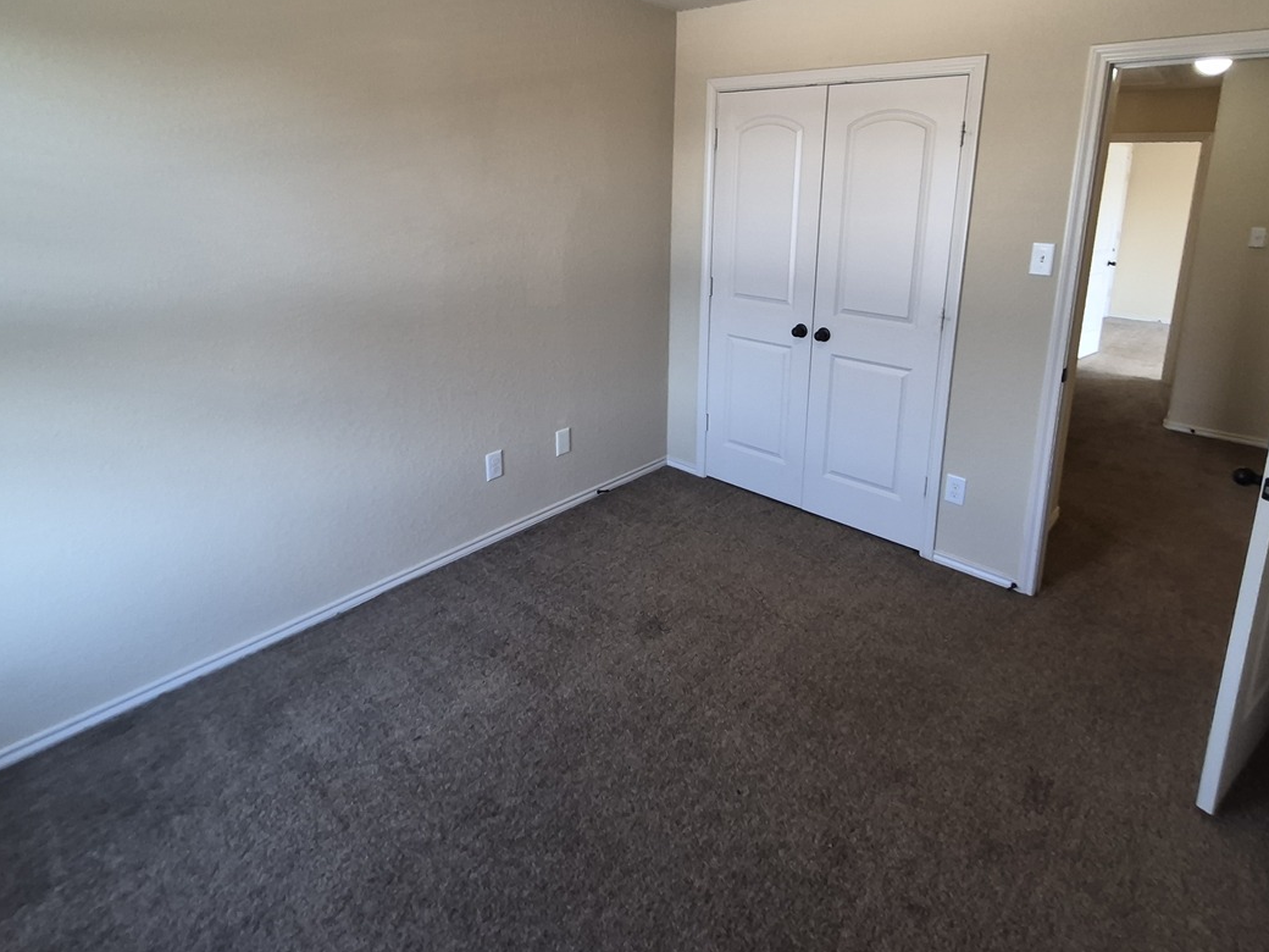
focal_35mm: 18
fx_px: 660
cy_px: 316
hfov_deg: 87.4
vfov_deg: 69.5
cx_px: 711
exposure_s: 1/60
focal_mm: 1.74
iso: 200
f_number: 2.2
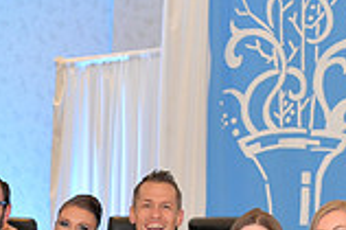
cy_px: 343
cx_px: -59
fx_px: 1834
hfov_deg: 10.6
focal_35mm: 191
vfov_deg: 7.1
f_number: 4.5
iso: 3200
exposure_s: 1/250
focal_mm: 52
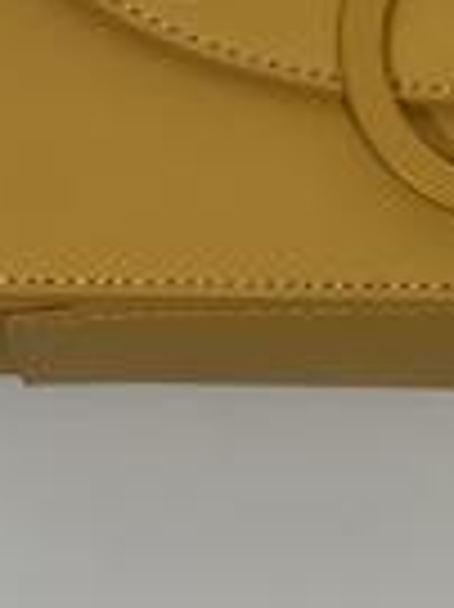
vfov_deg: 4.4
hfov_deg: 3.3
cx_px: 634
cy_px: -347
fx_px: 7777
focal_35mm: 444
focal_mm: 16.89
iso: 125
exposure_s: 1/121
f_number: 2.8
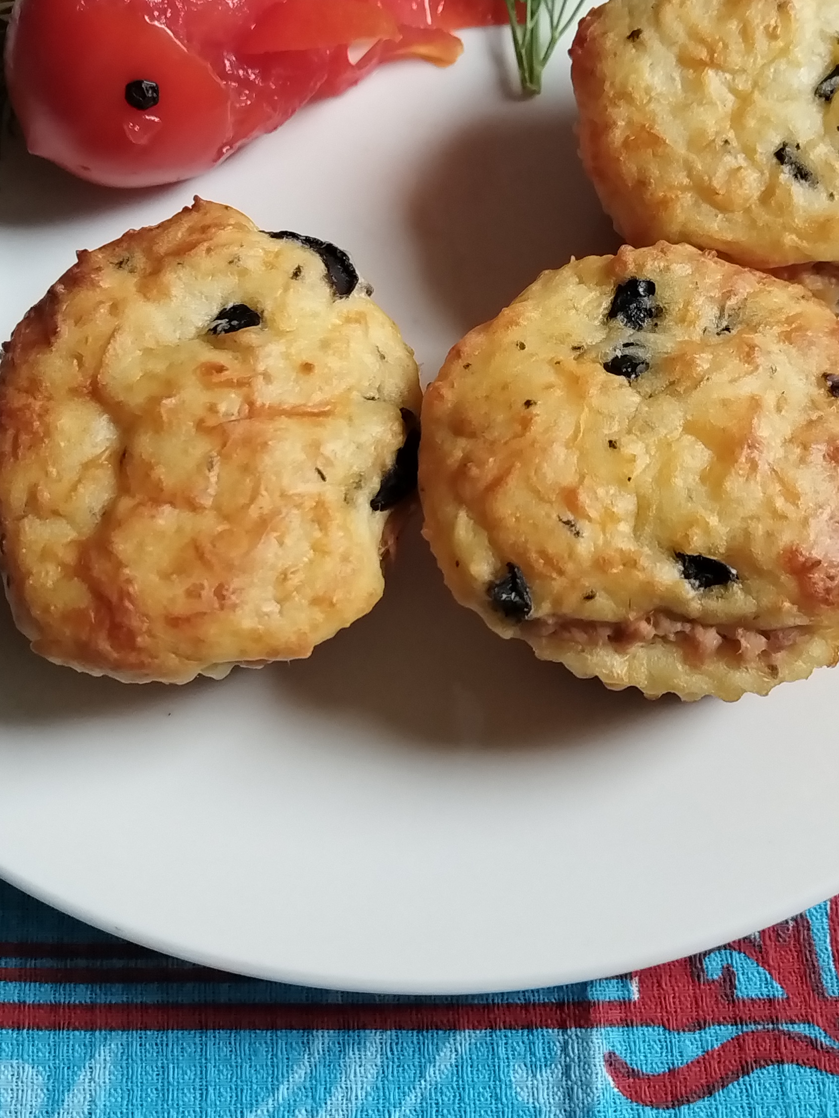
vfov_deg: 40.9
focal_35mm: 46
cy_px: 418
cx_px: 485
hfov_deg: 31.5
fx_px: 1486
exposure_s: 1/100
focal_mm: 4.95
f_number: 1.9
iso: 660
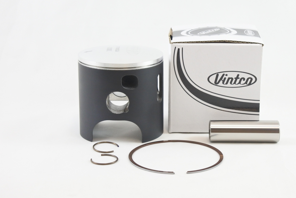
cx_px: 149
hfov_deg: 31.0
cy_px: 100
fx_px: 534
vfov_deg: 20.9
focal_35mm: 65
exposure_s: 1/125
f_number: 5
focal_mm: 24
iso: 800
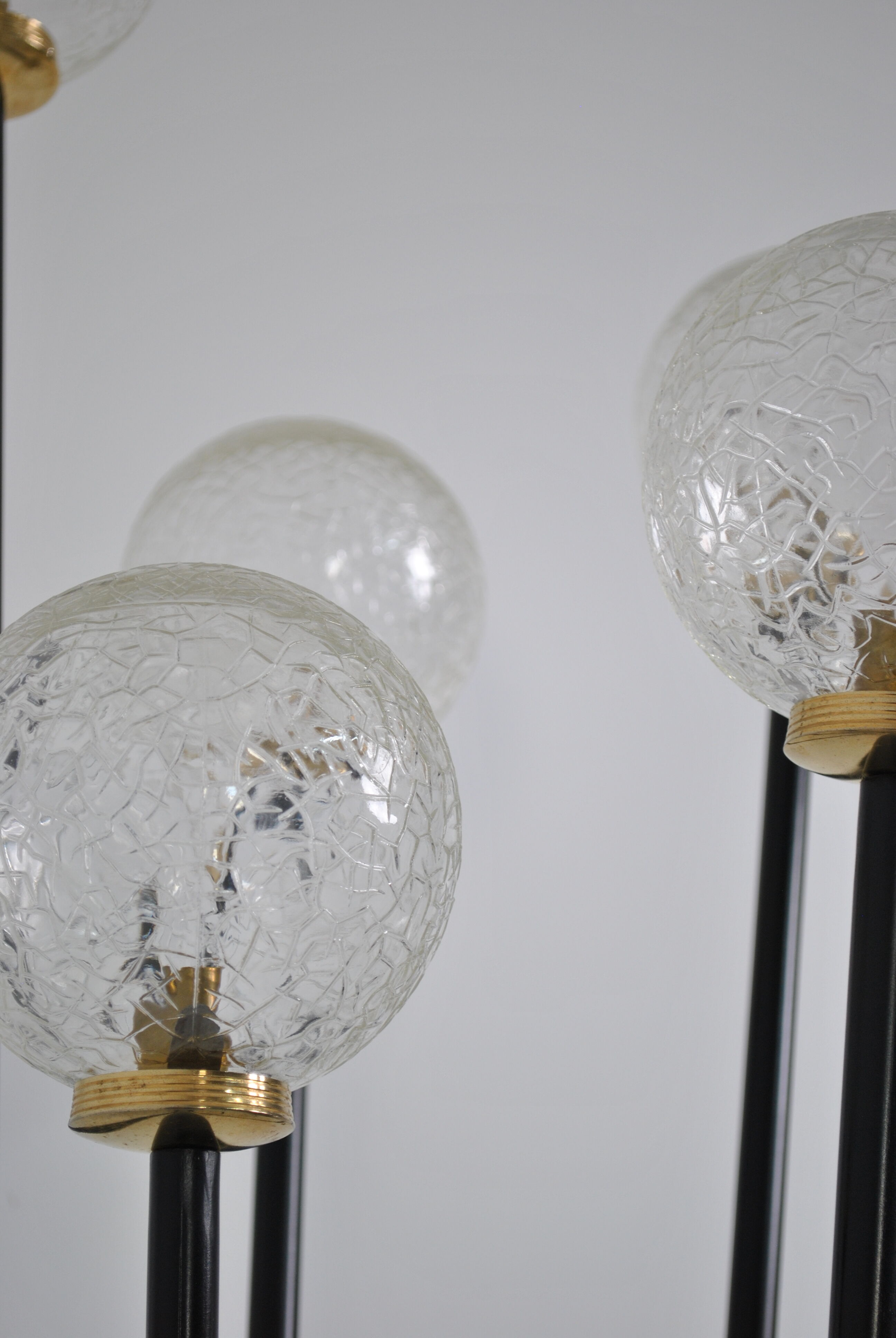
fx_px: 3071
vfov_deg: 24.6
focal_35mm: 82
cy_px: 669
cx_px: 448
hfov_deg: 16.6
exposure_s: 1/30
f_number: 5.6
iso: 250
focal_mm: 55
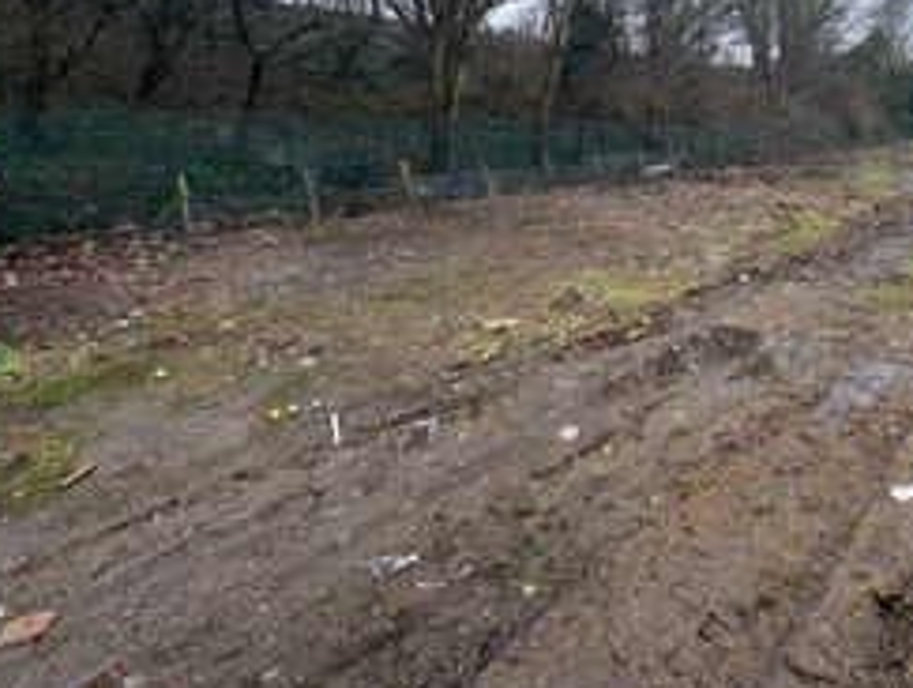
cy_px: 158
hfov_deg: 72.4
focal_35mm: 23
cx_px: 579
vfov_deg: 55.6
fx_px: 608
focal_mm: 2.22
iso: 80
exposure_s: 1/128
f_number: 2.2
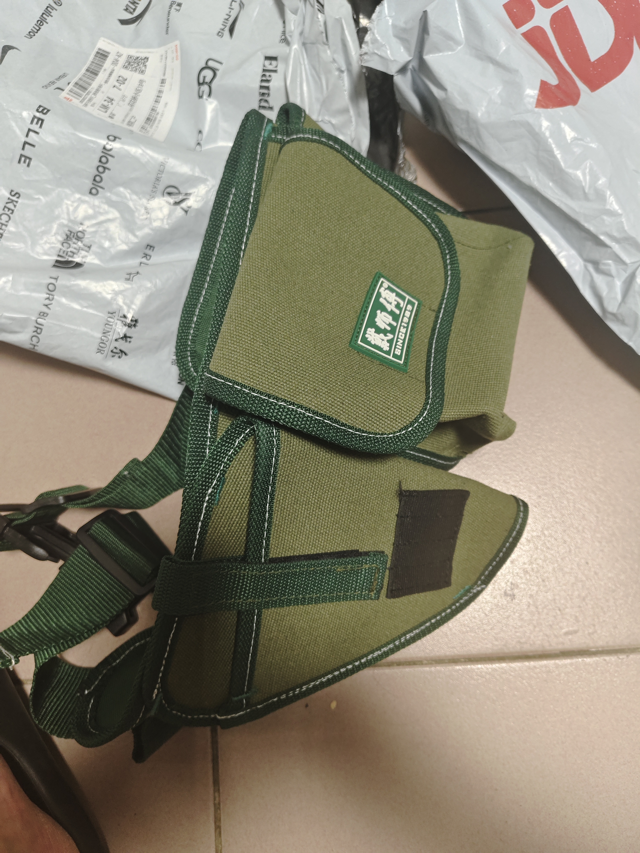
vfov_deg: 73.9
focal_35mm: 23
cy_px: 426
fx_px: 567
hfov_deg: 58.9
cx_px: 320
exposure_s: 1/50
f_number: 1.88
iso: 819
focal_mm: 5.56
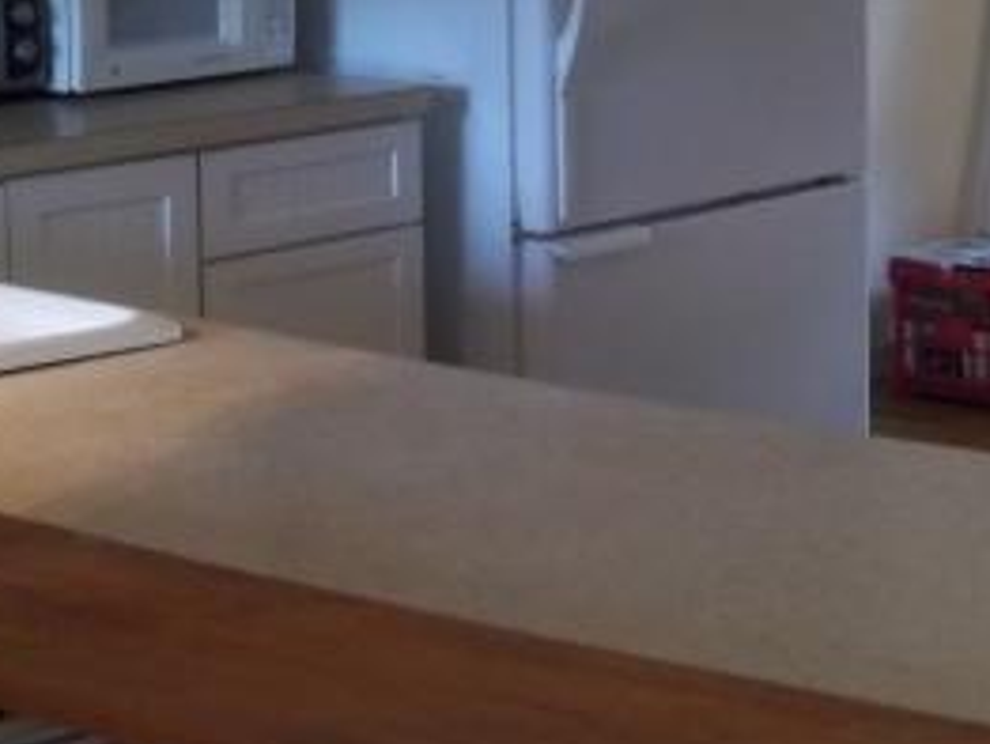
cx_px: 525
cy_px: -38
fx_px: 2977
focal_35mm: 104
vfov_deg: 14.0
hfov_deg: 18.9
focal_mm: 8.3
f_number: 4.58
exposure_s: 1/10
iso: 320
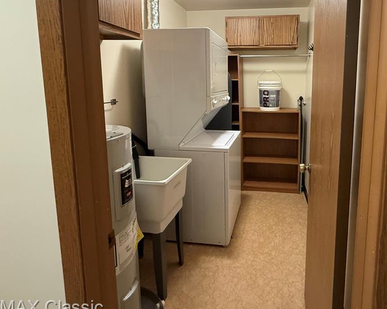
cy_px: 108
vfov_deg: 66.6
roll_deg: +0.4
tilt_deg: -5.9
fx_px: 229
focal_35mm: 20
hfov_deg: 78.5
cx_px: 249
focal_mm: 2.22
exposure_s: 1/60
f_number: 2.2
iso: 500
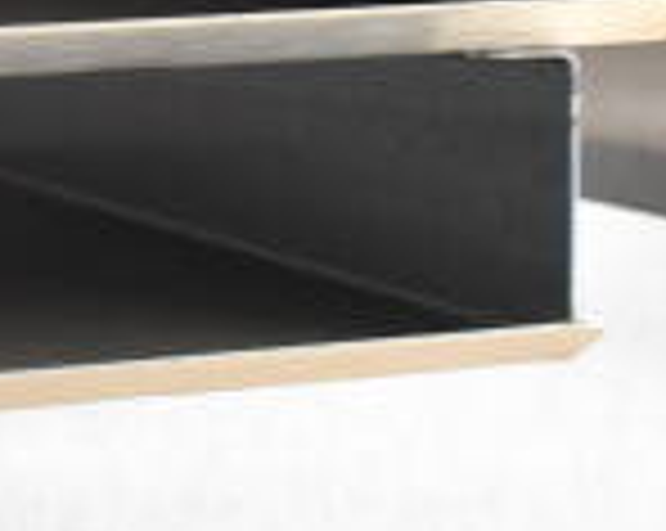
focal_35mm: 174
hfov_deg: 10.3
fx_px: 3425
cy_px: 106
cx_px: -616
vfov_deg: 8.8
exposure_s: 1/50
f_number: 4.2
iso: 2000
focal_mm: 30
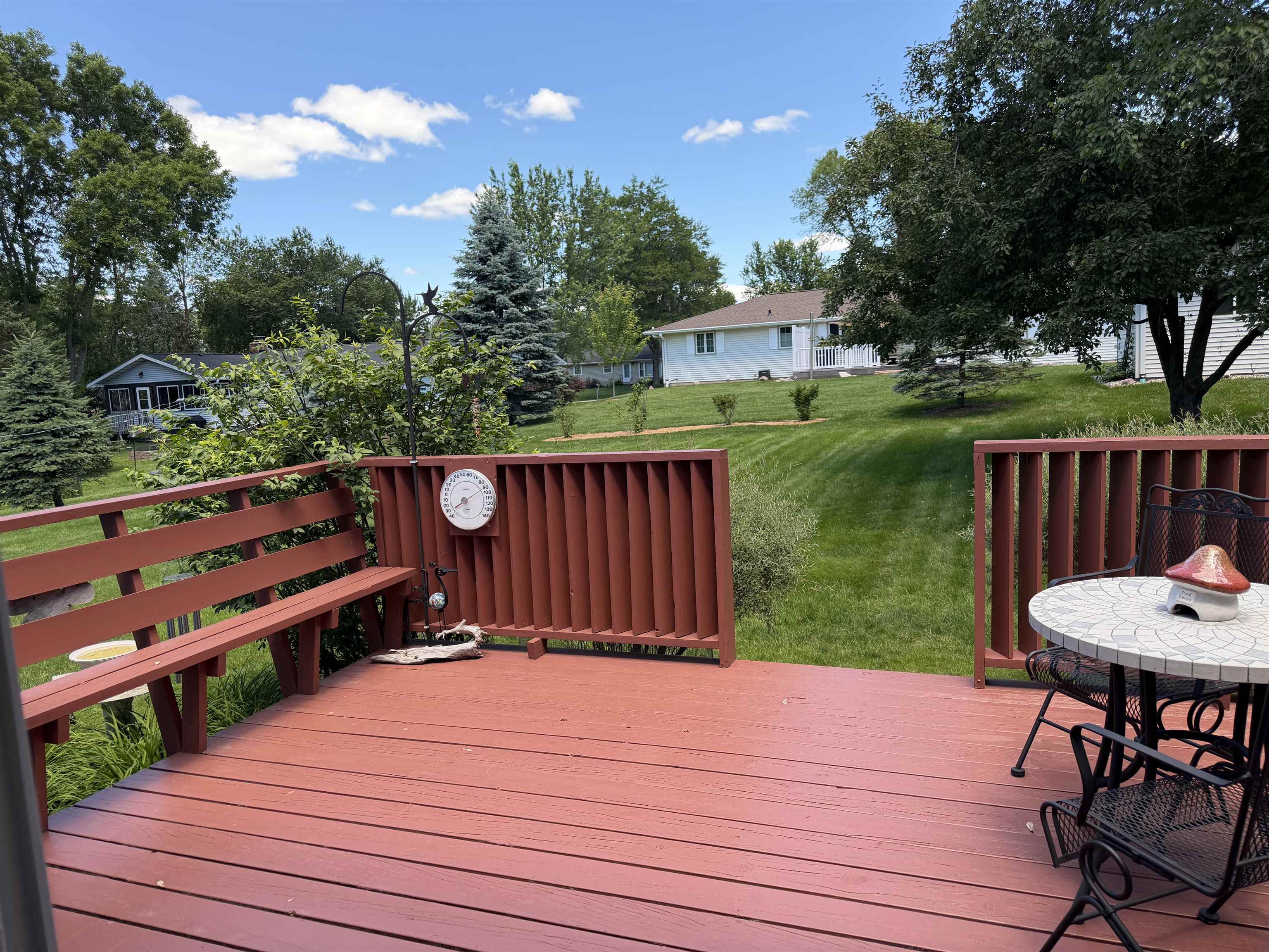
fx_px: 880
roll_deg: +3.5
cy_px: 476
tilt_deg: -6.7
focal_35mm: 24
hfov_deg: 71.6
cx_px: 634
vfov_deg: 56.8
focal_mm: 6.76
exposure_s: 1/1156
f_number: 1.78
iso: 100
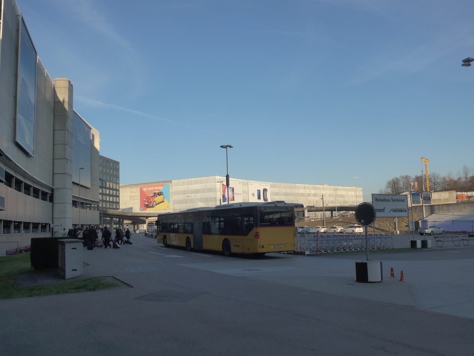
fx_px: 397
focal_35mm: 29
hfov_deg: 61.7
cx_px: 237
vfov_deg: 48.2
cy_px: 178
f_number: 4.5
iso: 160
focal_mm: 6
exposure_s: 1/640
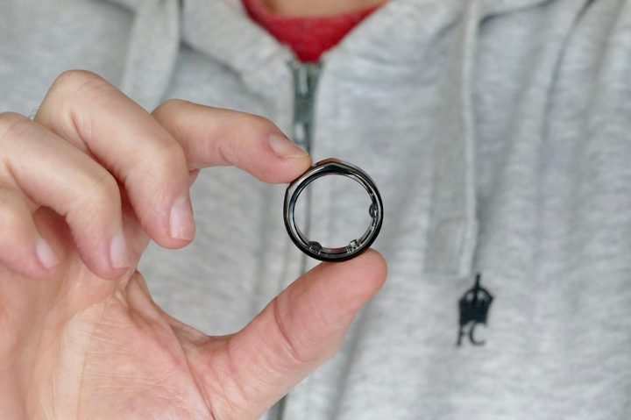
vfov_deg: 14.2
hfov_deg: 21.3
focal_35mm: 96
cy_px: 210
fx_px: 1681
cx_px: 316
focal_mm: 34.91
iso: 1600
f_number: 4.5
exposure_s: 1/50
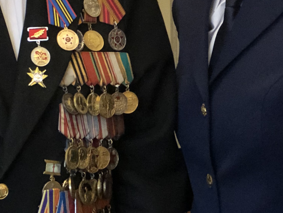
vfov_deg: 9.5
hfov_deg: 12.5
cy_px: -16
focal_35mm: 154
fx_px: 1259
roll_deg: +1.6
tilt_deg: -2.3
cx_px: -50
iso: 400
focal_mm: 6.6
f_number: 2.8
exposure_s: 1/30
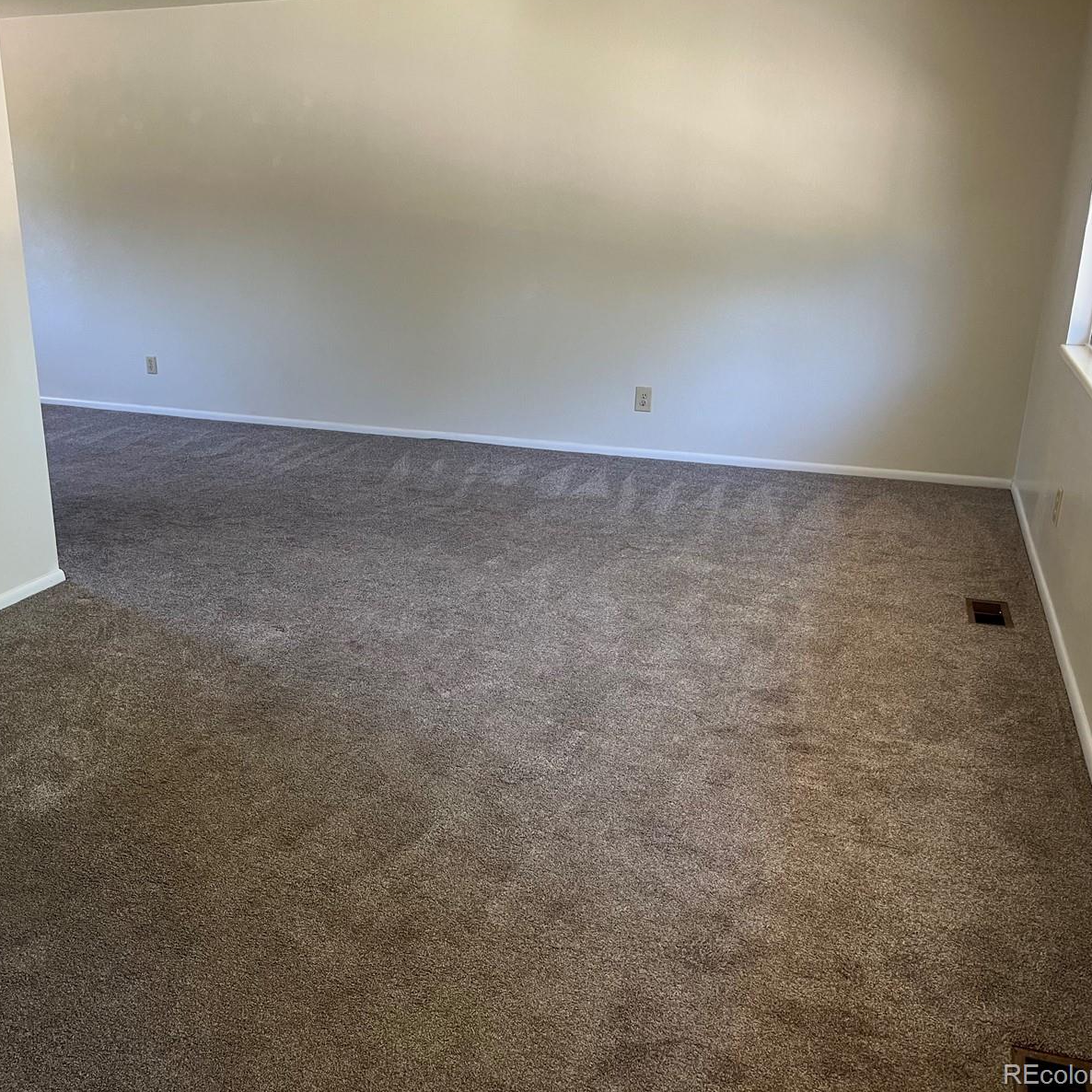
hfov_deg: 52.0
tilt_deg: -17.4
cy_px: 541
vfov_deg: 52.5
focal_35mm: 31
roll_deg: -0.4
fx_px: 1106
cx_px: 416
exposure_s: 1/60
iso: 80
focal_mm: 5.1
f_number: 1.6
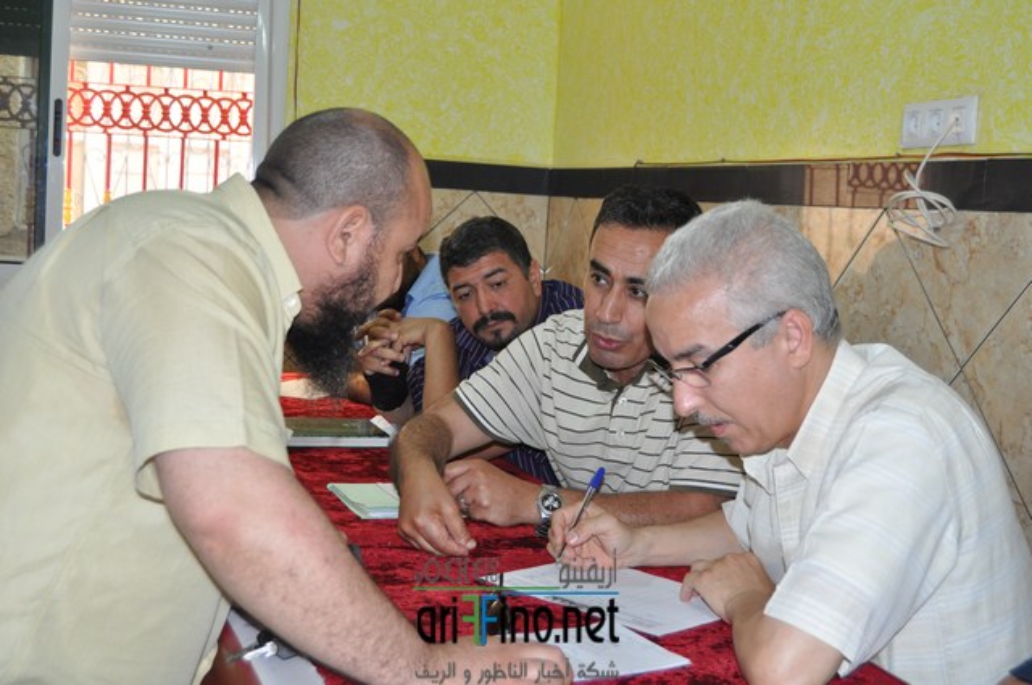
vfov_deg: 28.0
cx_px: 516
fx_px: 1374
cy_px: 342
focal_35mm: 48
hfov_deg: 41.2
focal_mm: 32
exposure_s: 1/60
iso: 800
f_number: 4.5
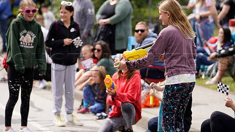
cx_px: 112
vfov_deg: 7.3
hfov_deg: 12.9
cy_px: 57
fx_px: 1040
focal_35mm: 167
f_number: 2.8
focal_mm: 126
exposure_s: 1/400
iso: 160
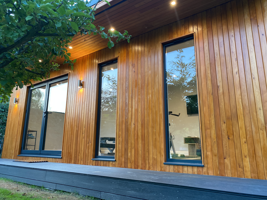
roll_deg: -2.4
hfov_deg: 67.3
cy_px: 100
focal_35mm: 26
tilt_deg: +14.4
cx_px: 134
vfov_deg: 53.1
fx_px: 201
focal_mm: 4.25
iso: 160
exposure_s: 1/60
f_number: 1.8
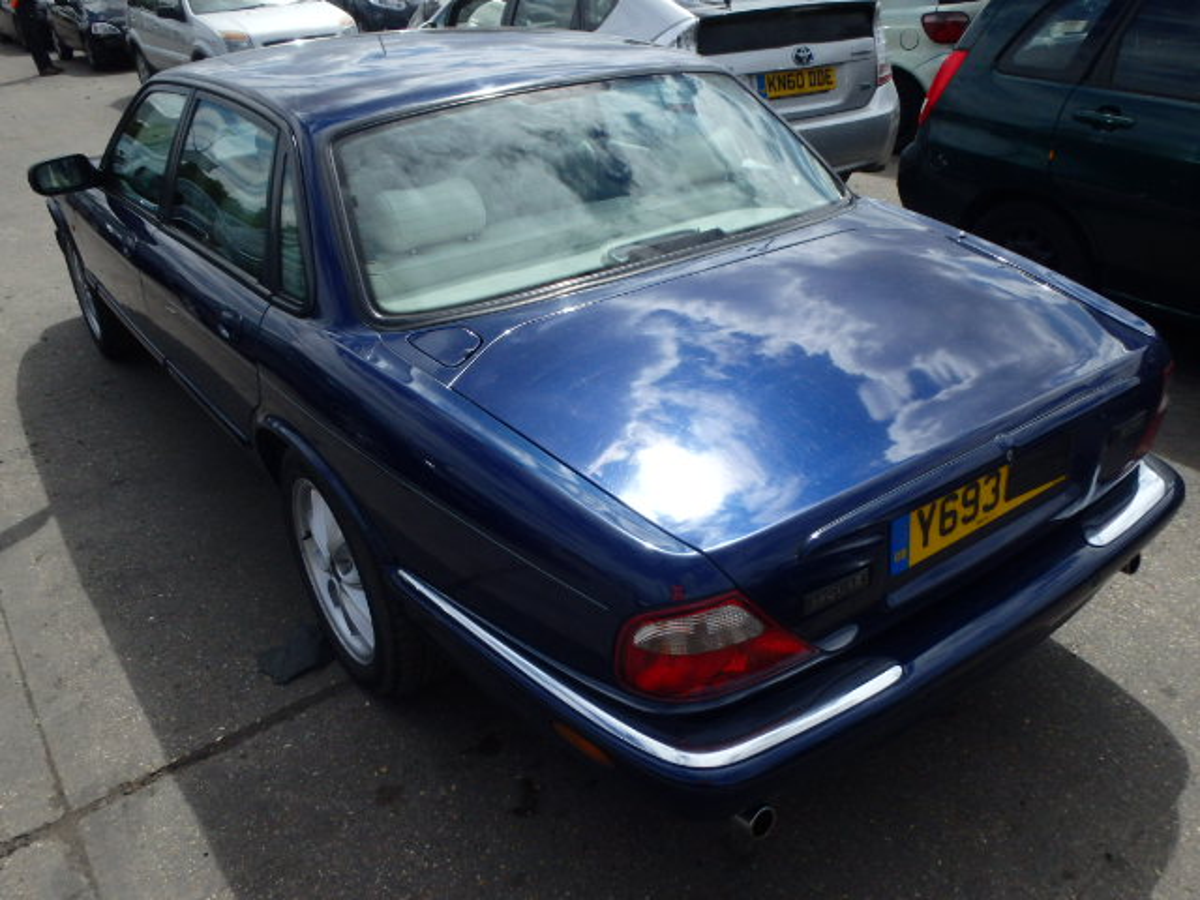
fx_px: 971
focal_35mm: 28
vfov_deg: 49.7
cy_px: 450
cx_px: 600
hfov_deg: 63.4
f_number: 11
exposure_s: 1/400
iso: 320
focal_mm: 5
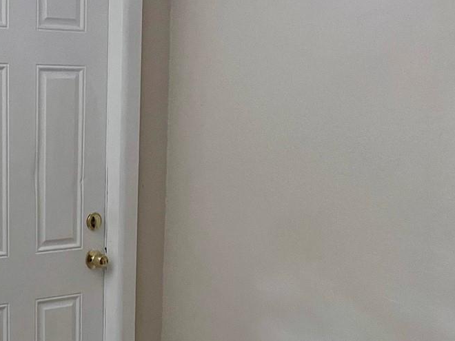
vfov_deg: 22.9
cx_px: -20
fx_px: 828
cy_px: 279
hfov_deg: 28.5
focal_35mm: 63
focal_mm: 5.1
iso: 400
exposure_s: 1/60
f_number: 1.6
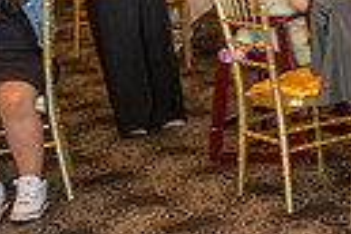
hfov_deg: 15.9
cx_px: 648
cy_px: 58
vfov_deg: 12.6
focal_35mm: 108
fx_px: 1053
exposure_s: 1/200
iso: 1000
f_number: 2.8
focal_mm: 24
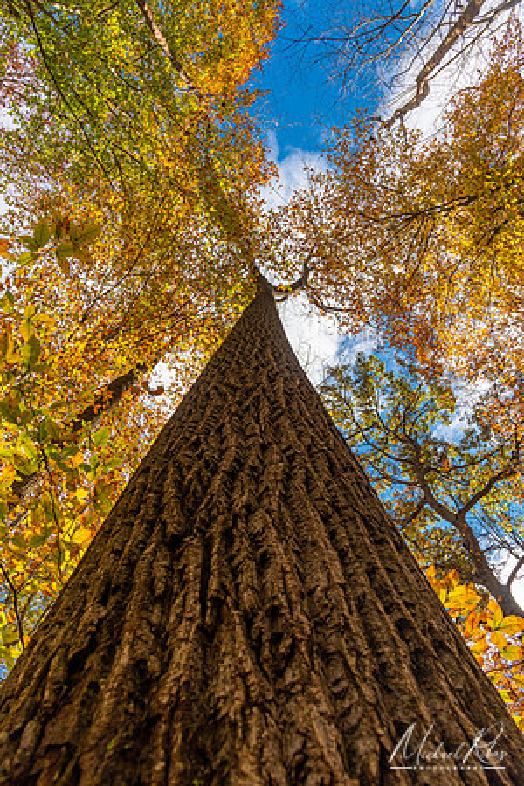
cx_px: 262
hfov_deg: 53.1
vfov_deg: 73.7
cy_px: 393
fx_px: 524
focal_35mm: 24
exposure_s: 1/350
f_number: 11
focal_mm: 24
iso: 200
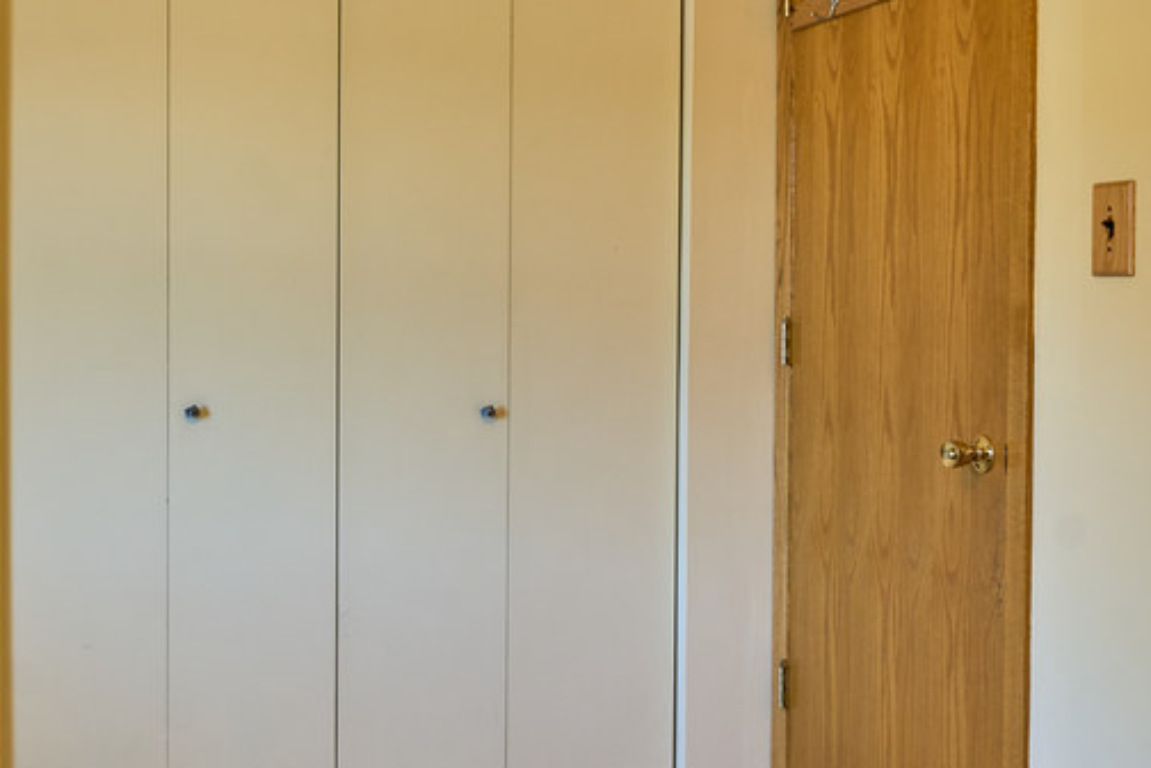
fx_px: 1439
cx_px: 82
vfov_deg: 29.8
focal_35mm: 45
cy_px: 299
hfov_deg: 39.9
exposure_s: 1/25
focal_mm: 14
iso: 800
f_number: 9
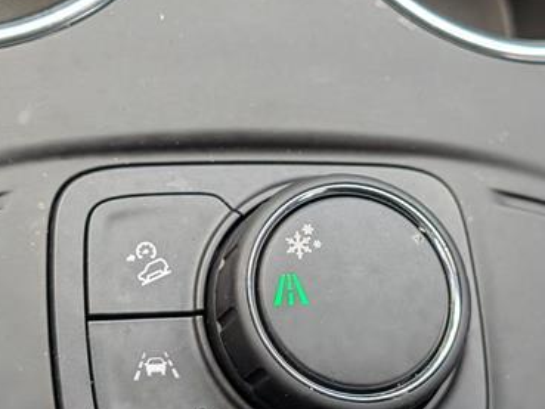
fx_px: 1339
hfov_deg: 23.0
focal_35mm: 85
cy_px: 276
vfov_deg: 17.3
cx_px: 273
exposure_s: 1/556
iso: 468
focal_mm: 6.9
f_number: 1.68
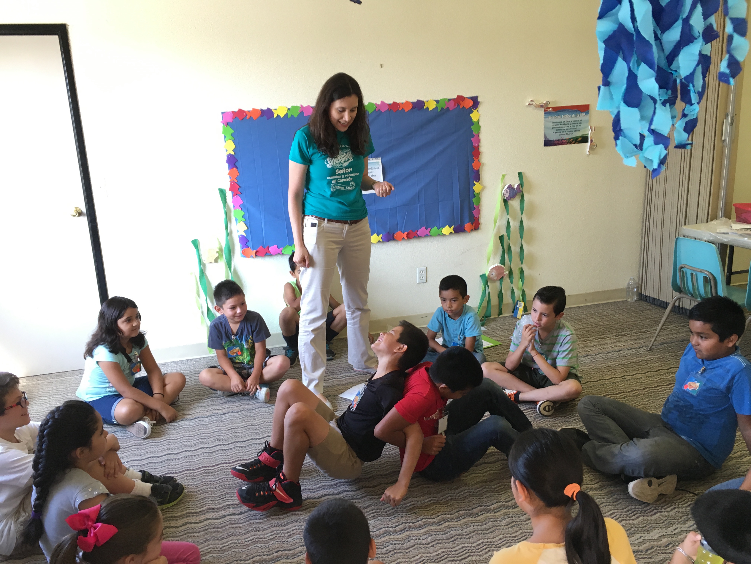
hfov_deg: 61.7
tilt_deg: -13.3
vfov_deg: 48.2
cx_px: 376
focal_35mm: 29
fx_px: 629
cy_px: 282
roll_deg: +2.7
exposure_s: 1/30
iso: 64
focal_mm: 4.15
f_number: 2.2
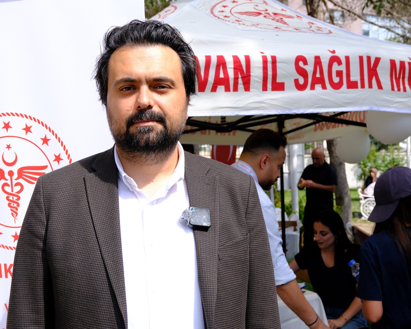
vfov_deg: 36.5
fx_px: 499
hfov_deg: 44.8
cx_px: 198
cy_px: 176
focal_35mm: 41
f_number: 4.5
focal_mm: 21.2
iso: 400
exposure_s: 1/800
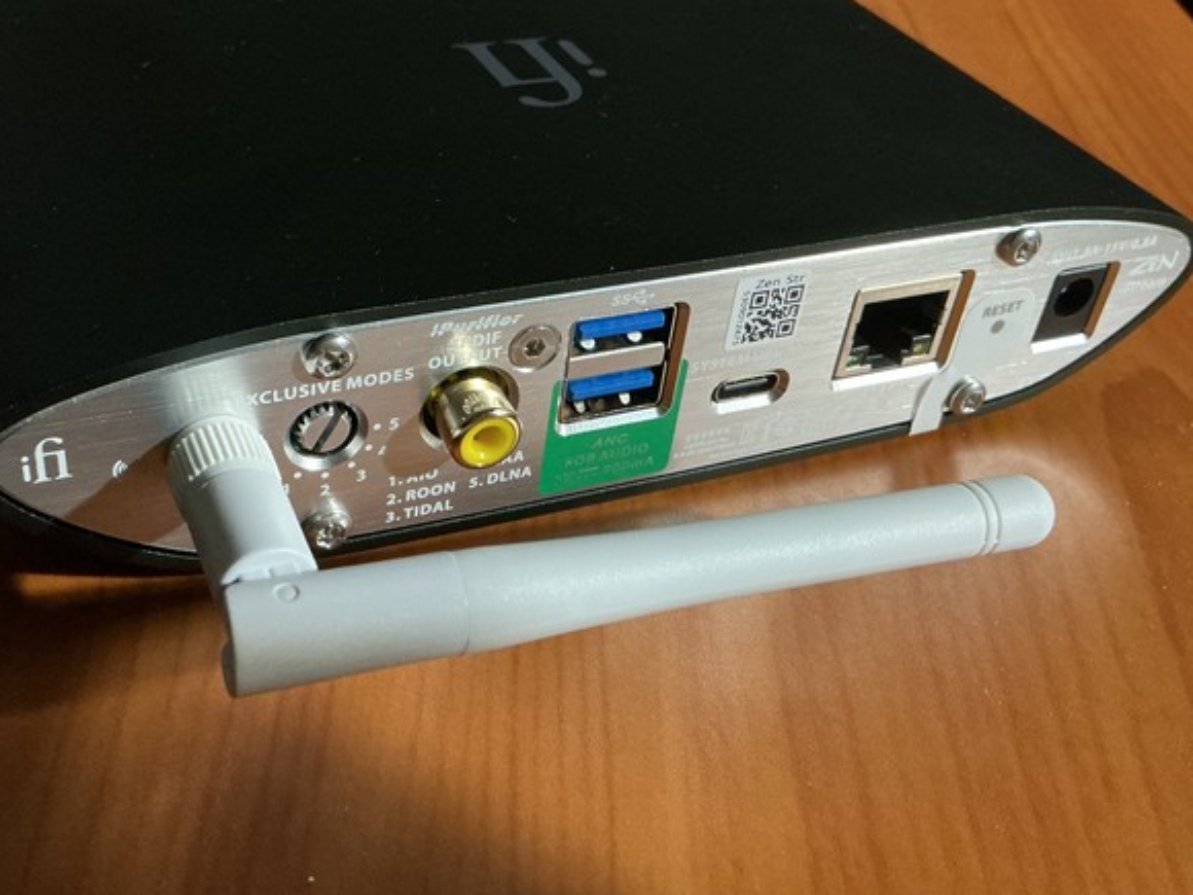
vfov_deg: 36.7
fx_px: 1344
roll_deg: -6.6
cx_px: 547
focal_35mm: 39
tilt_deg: -35.3
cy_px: 367
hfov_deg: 47.8
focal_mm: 3
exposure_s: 1/30
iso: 400
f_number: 1.8
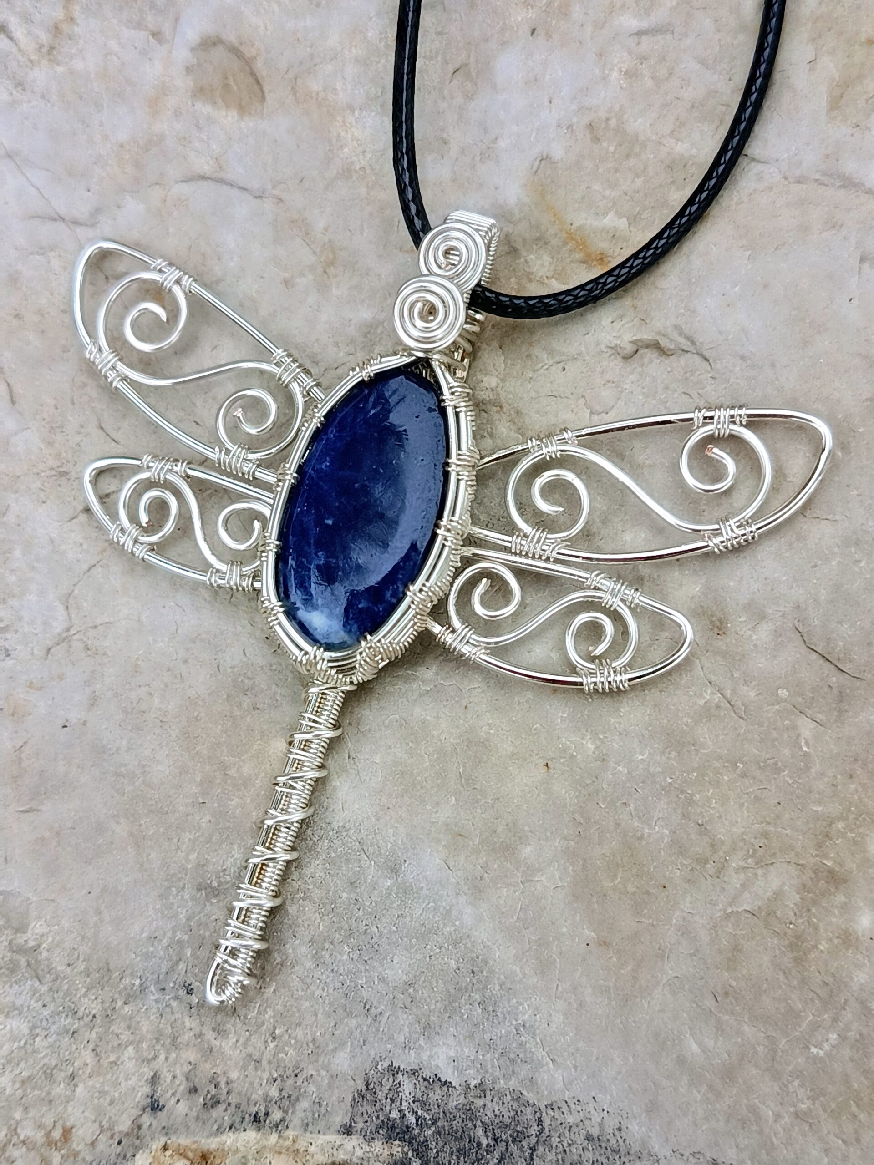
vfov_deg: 39.7
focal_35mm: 48
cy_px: 582
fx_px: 1616
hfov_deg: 30.3
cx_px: 437
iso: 74
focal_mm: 5.24
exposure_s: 1/100
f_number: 1.7
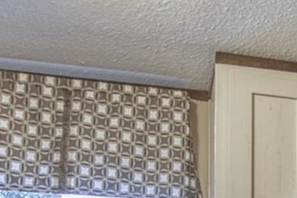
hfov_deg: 25.0
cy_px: 380
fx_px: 619
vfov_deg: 15.2
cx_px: 332
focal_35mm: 75
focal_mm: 17
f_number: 4.5
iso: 500
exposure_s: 1/25
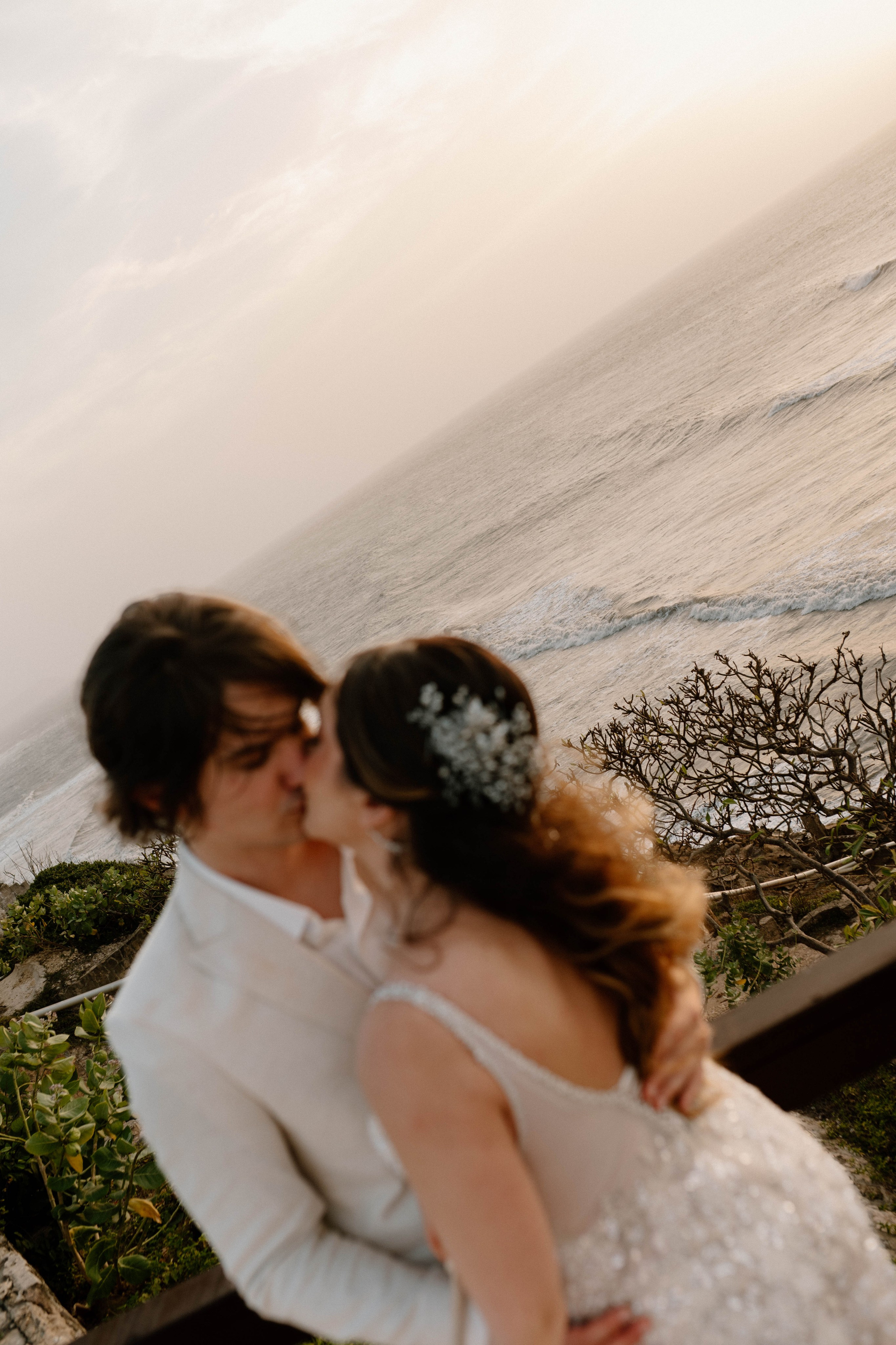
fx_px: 1307
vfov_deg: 54.4
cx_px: 448
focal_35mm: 35
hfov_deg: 37.9
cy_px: 672
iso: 100
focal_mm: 35
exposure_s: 1/200
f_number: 3.5
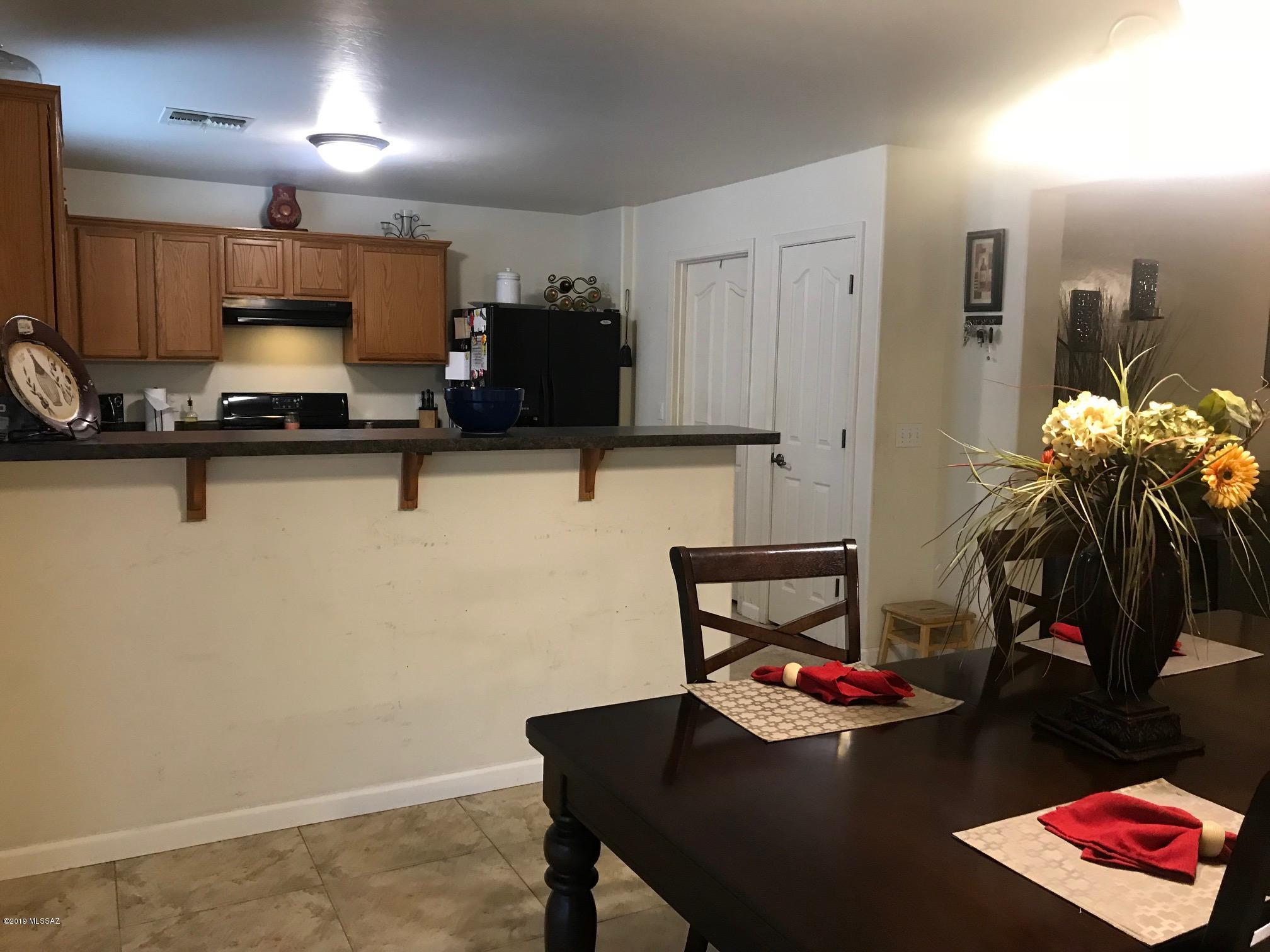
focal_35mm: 28
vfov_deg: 49.7
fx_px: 1027
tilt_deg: -6.2
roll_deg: -1.3
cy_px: 476
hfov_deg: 63.4
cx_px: 635
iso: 64
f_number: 1.8
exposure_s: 1/15
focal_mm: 3.99
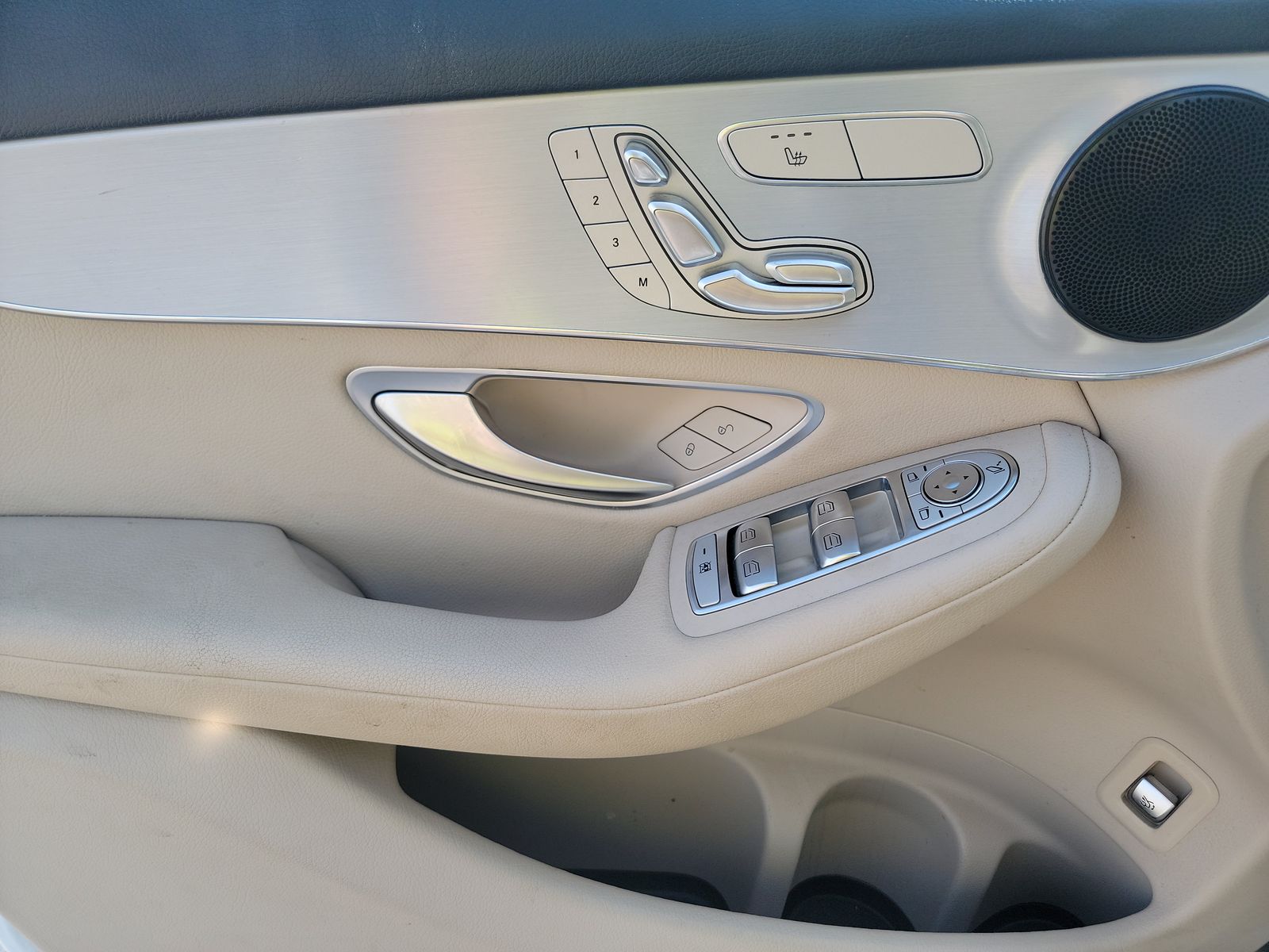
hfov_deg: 71.6
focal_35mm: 24
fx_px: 880
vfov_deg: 56.8
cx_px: 634
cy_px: 476
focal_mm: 6.7
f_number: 1.8
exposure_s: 1/180
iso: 50
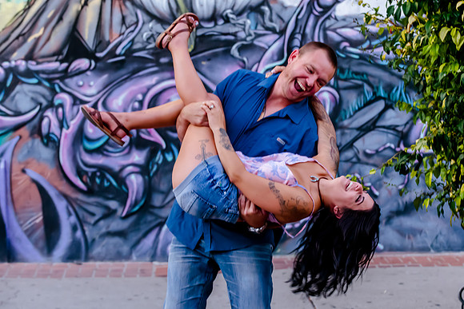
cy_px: 150
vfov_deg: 10.7
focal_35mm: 128
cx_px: 267
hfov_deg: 16.0
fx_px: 1651
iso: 2000
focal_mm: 98
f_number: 5
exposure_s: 1/80
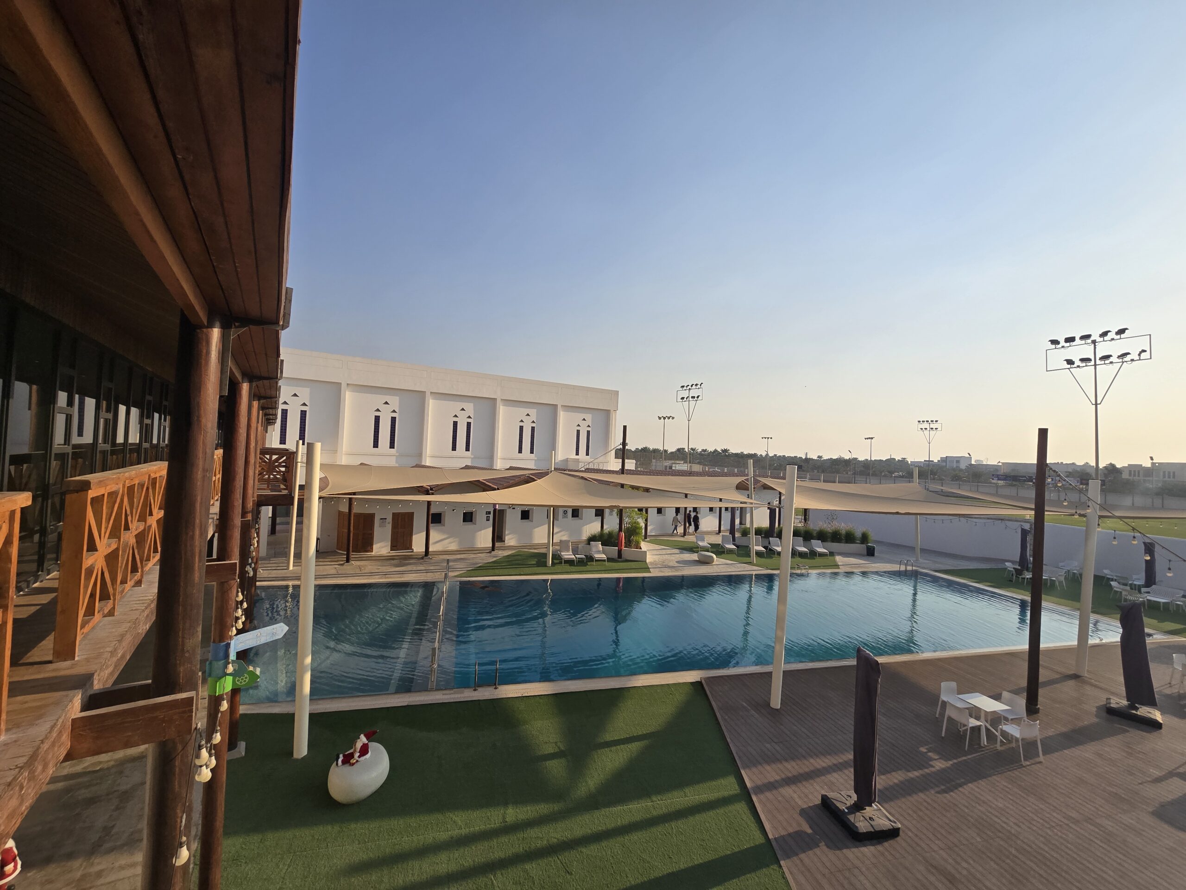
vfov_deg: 89.9
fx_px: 445
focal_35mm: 13
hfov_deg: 106.2
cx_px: 593
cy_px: 445
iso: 50
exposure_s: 1/2099
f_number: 2.2
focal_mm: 2.2
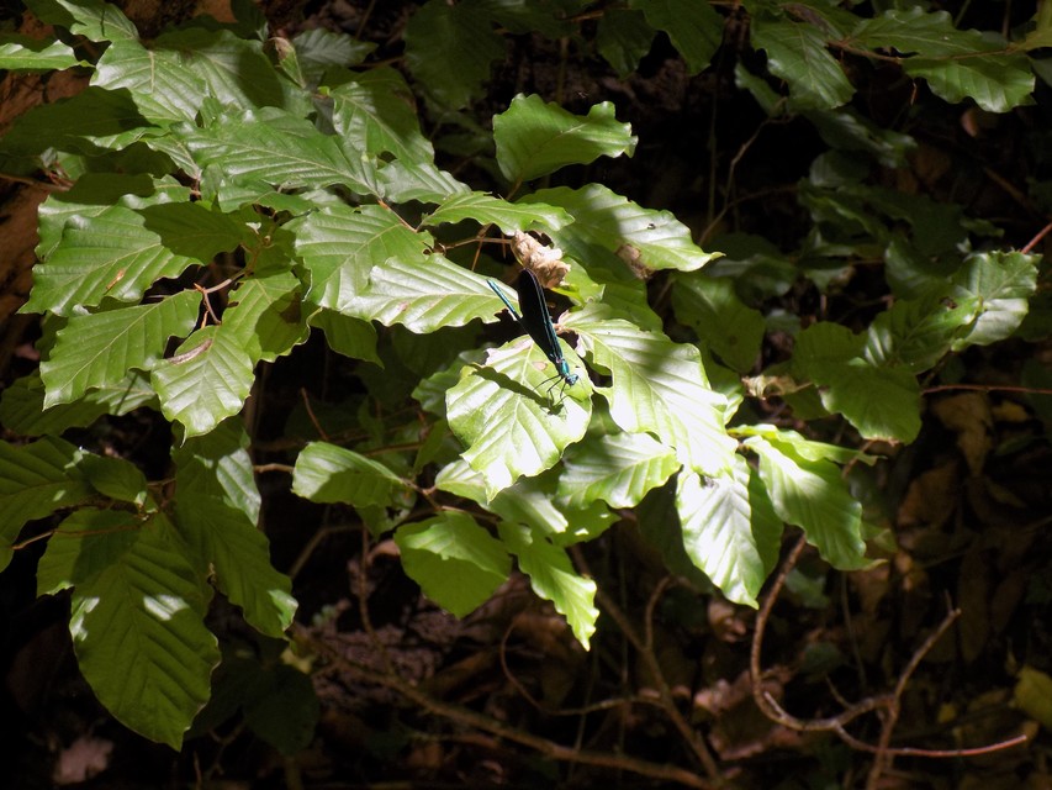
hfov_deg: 14.9
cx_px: 526
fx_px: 4012
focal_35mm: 132
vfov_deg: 11.2
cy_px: 395
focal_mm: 23.4
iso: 100
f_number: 5
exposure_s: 1/30
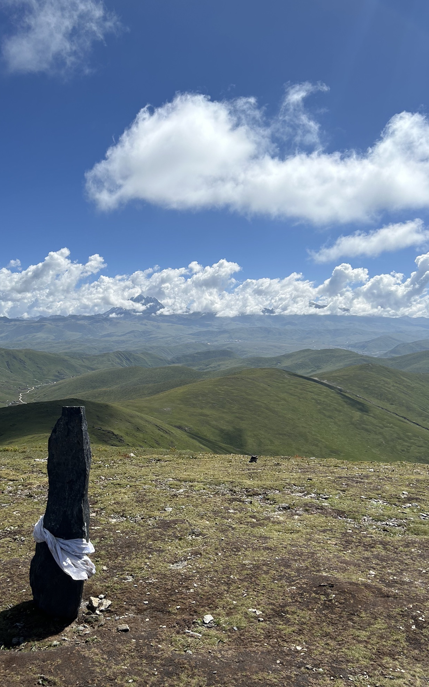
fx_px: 524
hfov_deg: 44.3
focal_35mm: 28
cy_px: 340
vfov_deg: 66.5
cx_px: 169
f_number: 1.5
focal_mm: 5.7
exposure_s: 1/7463
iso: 50
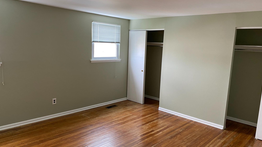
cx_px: 132
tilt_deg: -10.8
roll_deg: -2.6
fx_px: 201
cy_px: 81
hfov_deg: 66.1
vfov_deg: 40.1
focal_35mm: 29
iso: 125
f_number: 1.8
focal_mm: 4.25
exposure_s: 1/60
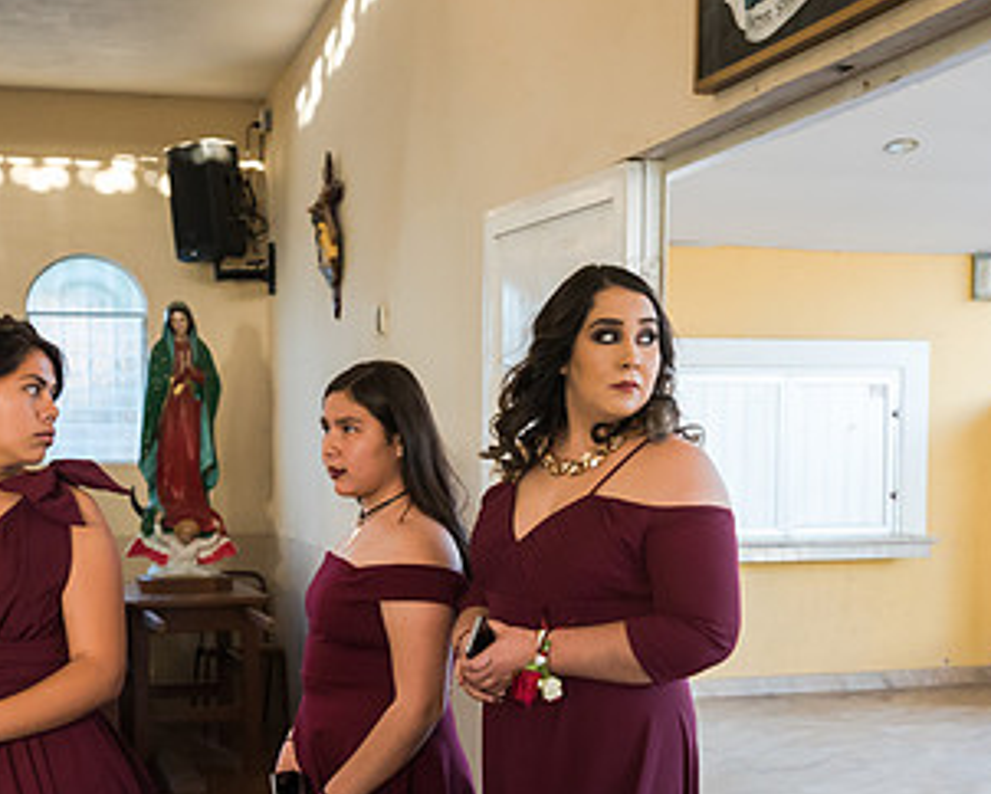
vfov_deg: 23.9
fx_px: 1849
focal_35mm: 63
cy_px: 622
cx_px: 496
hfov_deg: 30.0
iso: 1600
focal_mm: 35
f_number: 2.8
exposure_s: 1/250
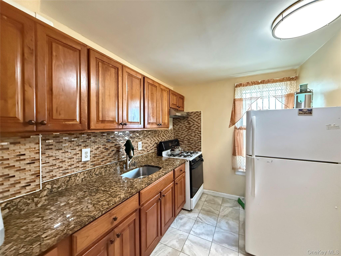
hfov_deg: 102.1
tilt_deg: -0.7
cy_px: 128
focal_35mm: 14
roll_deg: -0.2
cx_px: 170
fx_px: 138
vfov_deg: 85.7
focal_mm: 2.22
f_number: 2.2
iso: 1000
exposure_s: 1/60
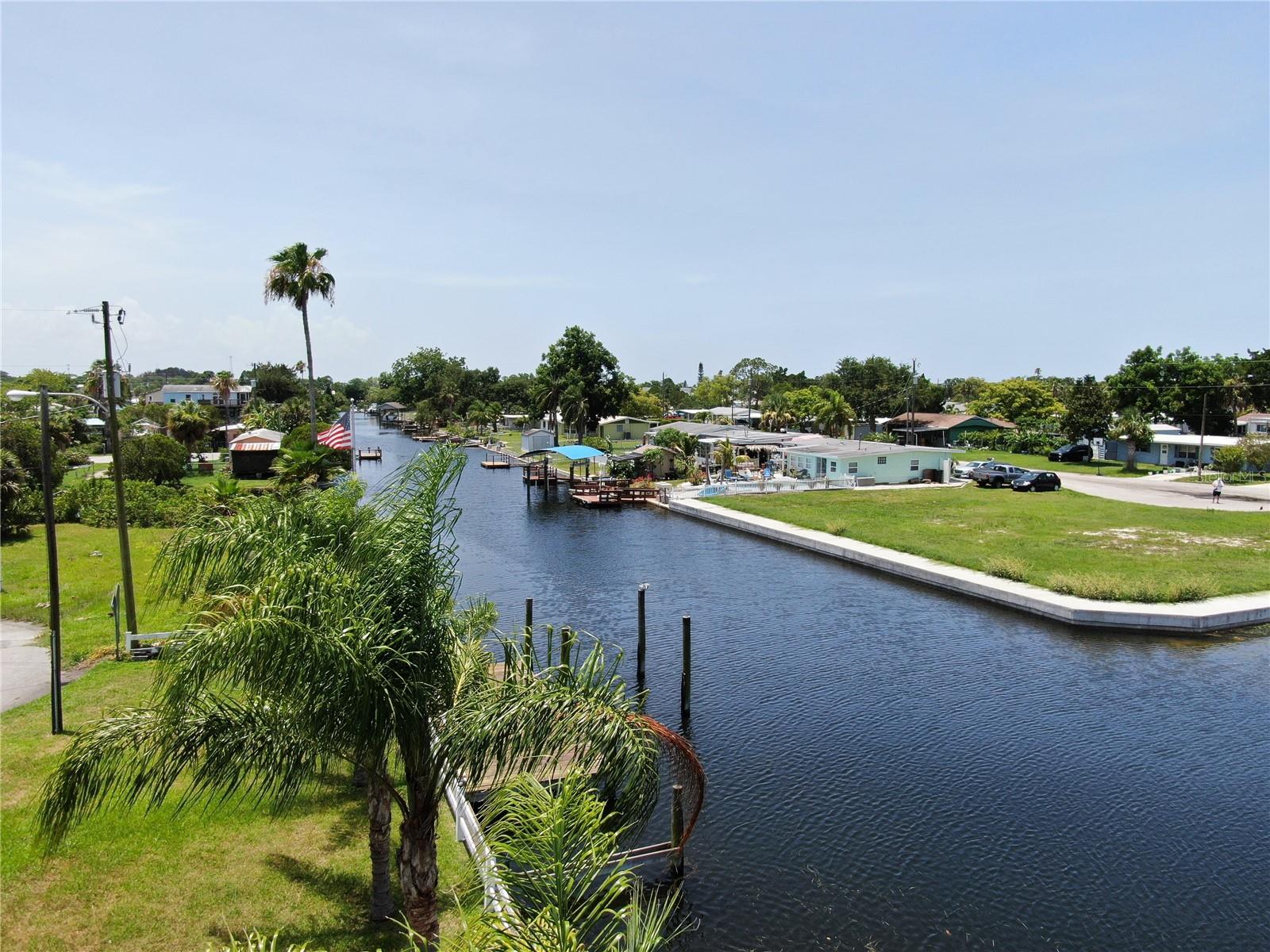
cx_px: 635
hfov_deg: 71.6
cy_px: 476
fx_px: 881
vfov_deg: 56.8
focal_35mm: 24
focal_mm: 4.39
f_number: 2.8
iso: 100
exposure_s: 1/1250
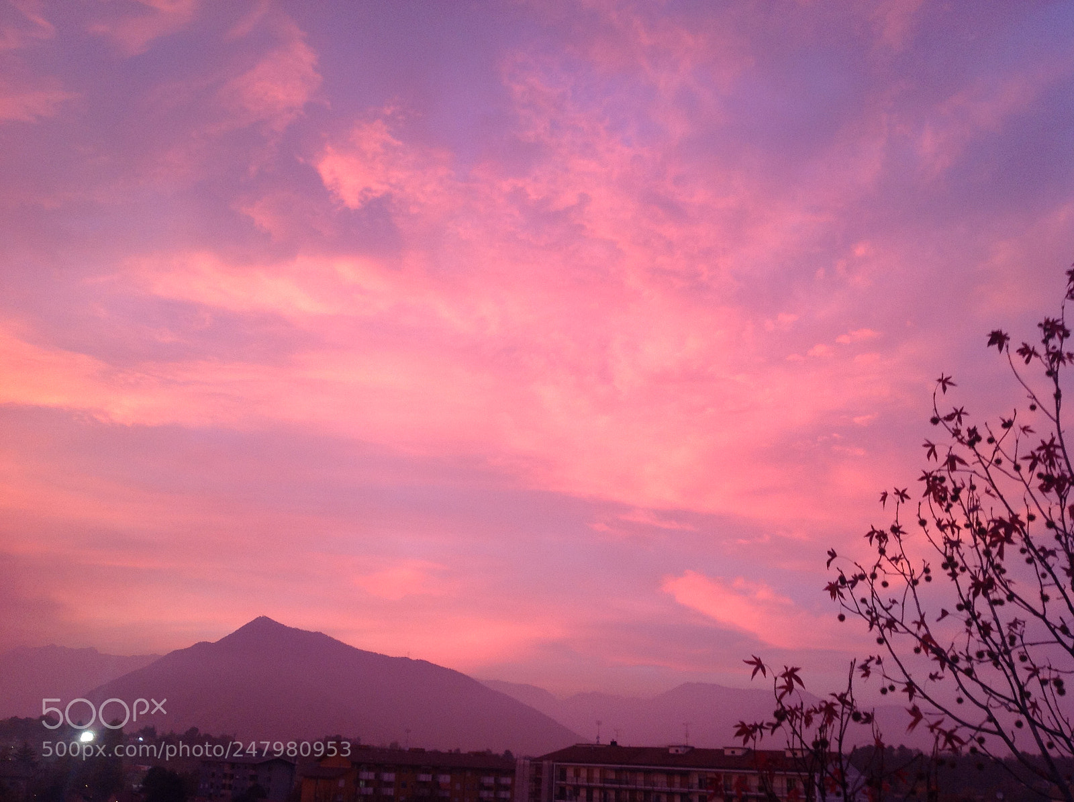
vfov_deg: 40.6
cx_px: 537
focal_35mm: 35
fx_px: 1084
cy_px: 401
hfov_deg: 52.7
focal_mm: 4.28
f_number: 2.4
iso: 50
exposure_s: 1/17
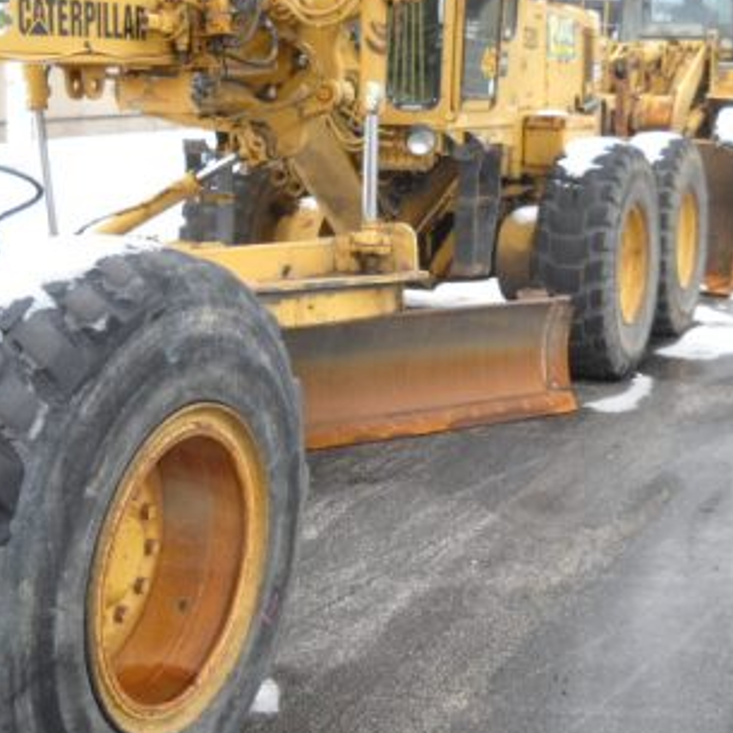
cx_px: 316
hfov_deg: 32.2
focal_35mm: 53
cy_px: 366
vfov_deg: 32.2
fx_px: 1270
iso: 104
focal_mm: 6.72
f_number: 3.1
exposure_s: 1/60
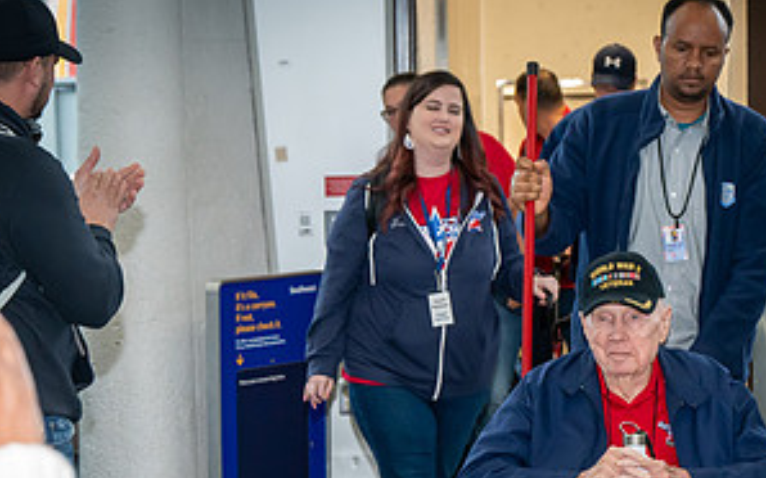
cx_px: 519
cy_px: 468
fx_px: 2775
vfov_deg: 9.8
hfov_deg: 15.7
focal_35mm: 133
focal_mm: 67
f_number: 6
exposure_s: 1/100
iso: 4500
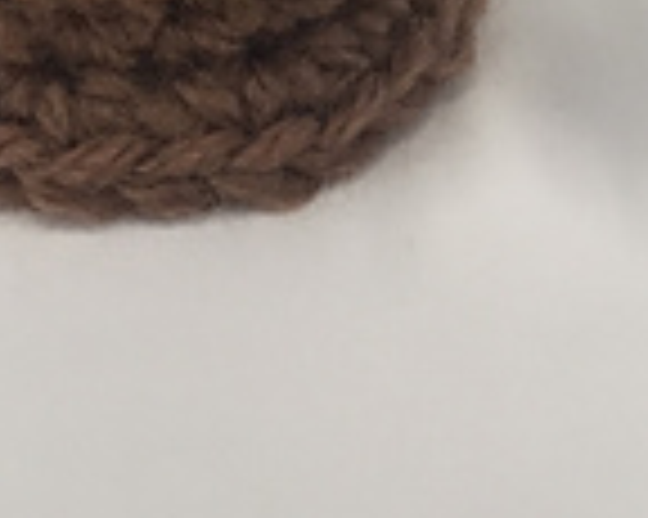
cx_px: 176
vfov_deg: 11.0
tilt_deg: -26.3
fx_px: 2415
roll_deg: +0.1
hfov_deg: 15.2
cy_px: -568
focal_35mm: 126
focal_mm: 4.15
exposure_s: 1/40
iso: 32
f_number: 2.2
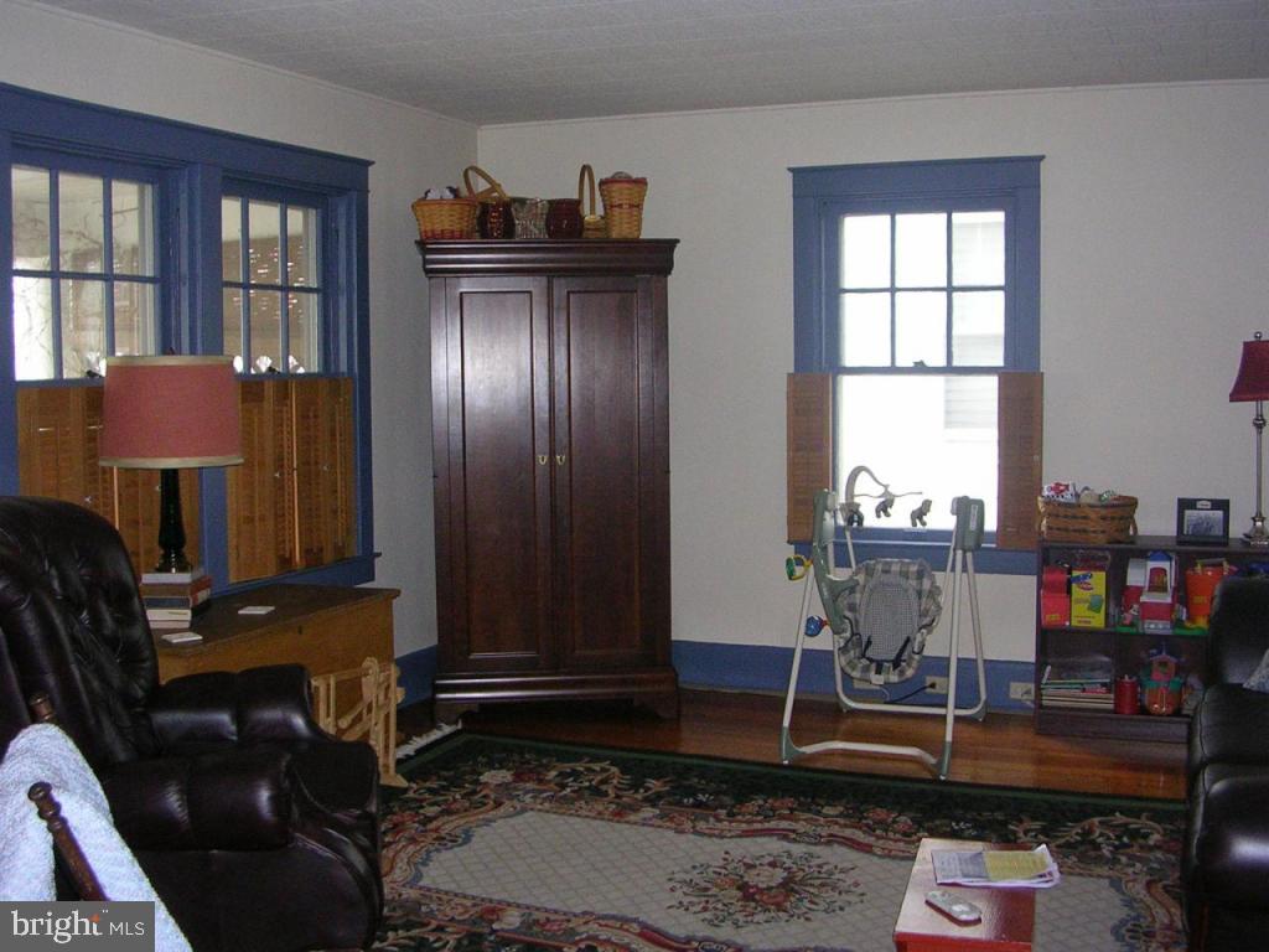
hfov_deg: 49.0
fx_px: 1393
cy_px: 476
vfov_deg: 37.7
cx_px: 634
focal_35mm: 38
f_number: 2.8
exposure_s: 1/60.1
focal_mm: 5.8
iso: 164
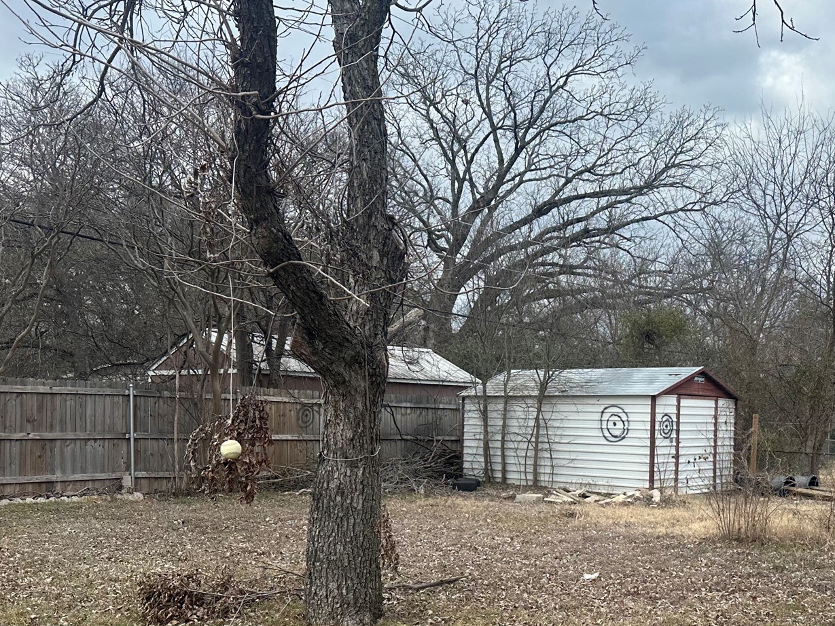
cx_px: 600
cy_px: 439
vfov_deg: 35.4
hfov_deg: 45.6
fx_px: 965
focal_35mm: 40
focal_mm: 6.86
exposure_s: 1/1916
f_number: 1.78
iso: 80
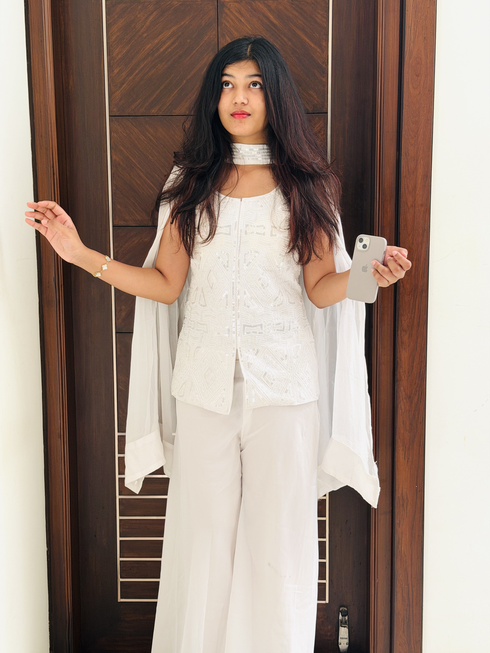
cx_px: 245
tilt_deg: -8.5
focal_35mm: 48
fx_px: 906
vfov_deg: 39.7
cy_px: 326
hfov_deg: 30.3
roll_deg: -0.9
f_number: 1.78
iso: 80
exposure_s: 1/50
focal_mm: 6.76
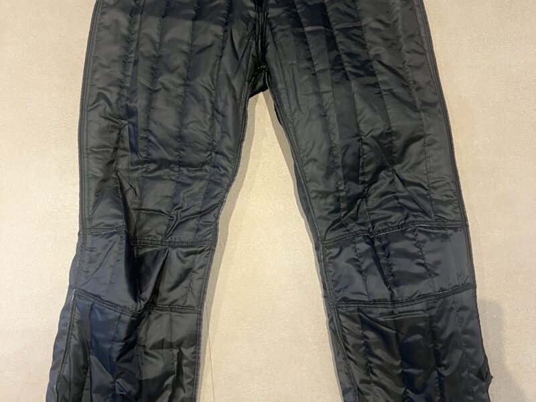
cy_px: 201
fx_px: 403
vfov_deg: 53.1
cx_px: 268
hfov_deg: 67.3
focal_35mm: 26
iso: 200
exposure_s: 1/50
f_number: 1.5
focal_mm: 5.7
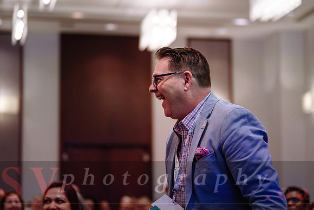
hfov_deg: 19.5
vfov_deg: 13.1
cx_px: 171
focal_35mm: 105
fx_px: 913
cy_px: 97
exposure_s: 1/200
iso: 2500
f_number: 2.8
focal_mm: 95
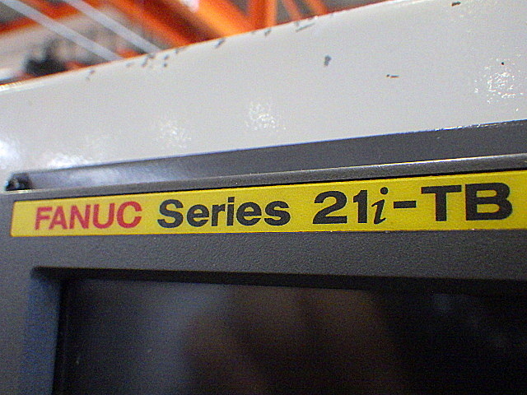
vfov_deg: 41.8
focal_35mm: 34
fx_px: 518
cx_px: 264
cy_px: 198
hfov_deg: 54.0
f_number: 3.8
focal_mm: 6.1
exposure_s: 1/50
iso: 800
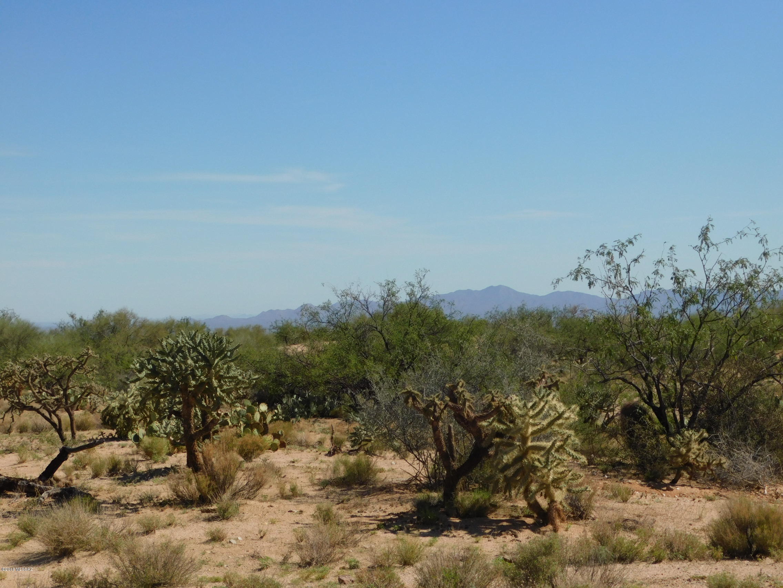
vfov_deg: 22.3
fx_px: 1493
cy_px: 294
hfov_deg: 29.4
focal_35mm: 66
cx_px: 392
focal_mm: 11.7
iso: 125
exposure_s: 1/1500
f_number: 4.2
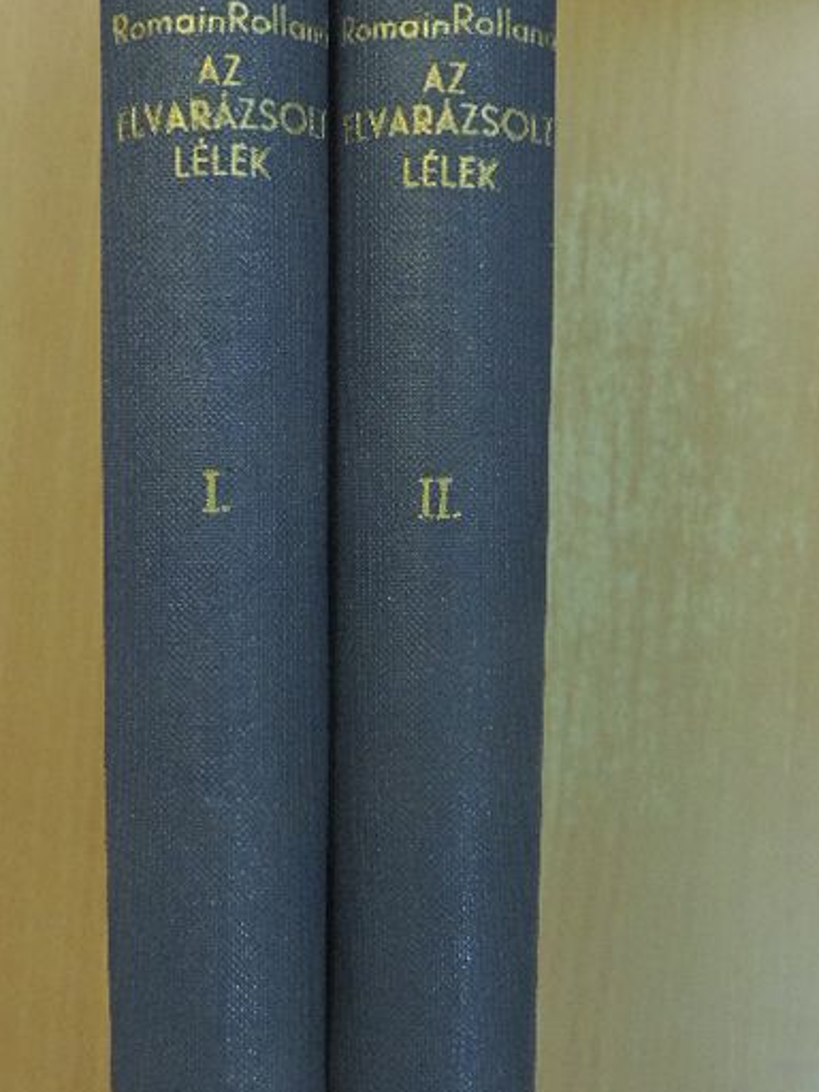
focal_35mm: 50
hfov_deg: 29.1
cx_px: 339
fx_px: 1577
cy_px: 459
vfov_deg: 38.1
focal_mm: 7.1
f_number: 3.3
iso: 800
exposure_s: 1/100
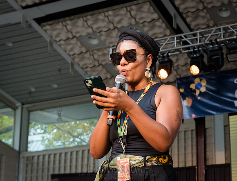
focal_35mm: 83
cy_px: 93
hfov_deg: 23.1
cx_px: 184
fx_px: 573
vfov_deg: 17.9
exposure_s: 1/125
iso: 1000
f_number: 5
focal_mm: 56
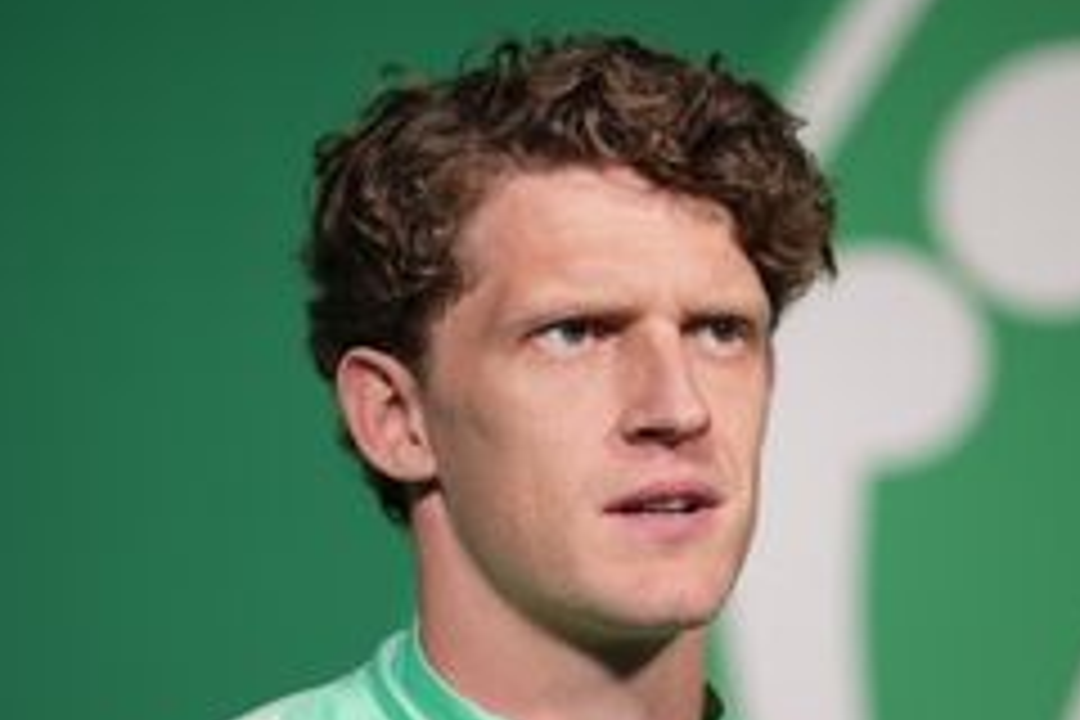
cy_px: 506
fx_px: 6749
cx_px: 783
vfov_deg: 6.1
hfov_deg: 9.1
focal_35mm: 225
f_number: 1.8
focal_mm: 135
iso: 500
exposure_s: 1/500
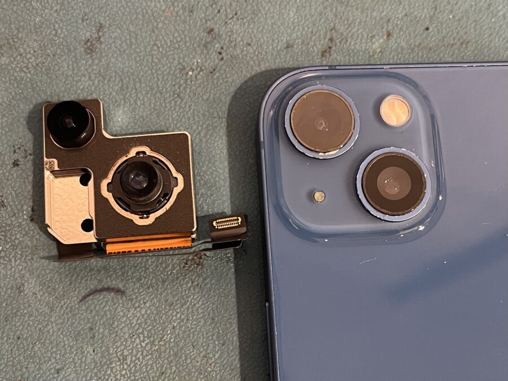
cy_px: 190
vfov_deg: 53.1
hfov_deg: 67.3
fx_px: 382
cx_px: 254
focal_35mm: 26
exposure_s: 1/50
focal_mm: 5.1
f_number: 1.6
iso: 200
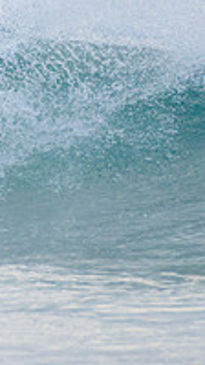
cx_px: -340
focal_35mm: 1871
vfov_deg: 1.2
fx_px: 18073
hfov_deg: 0.6
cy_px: 38
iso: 640
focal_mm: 500
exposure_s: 1/1250
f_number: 5.6
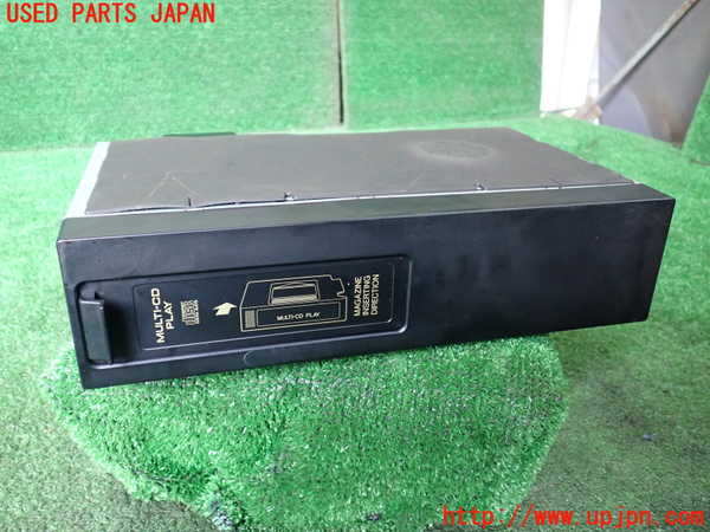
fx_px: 615
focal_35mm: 30
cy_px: 266
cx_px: 355
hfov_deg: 60.0
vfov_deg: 46.8
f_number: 2.3
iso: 640
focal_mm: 5.4
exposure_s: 1/30
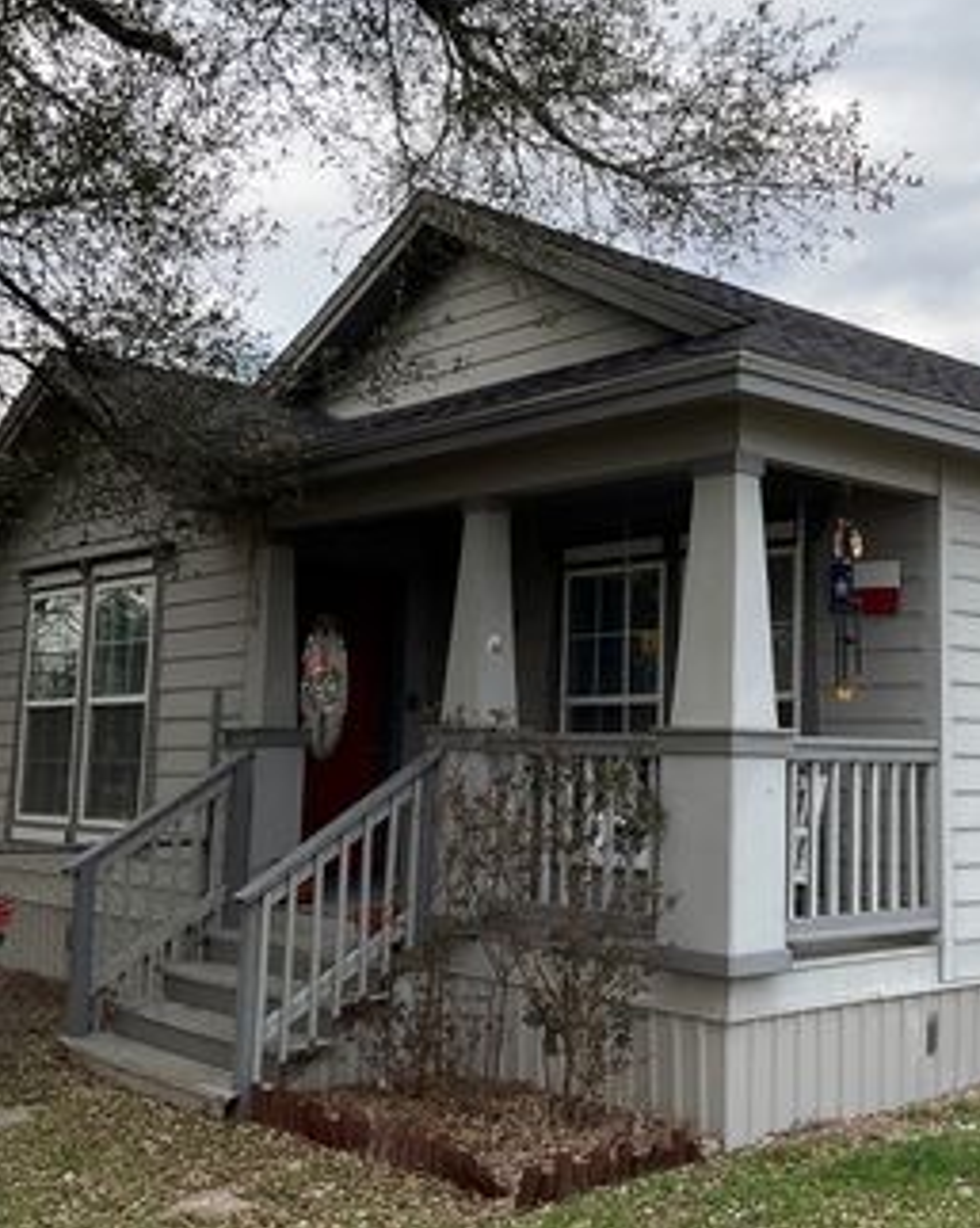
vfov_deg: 42.0
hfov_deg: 33.6
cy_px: 563
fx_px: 1598
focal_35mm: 44
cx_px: 702
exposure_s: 1/580
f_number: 1.8
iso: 16
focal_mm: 3
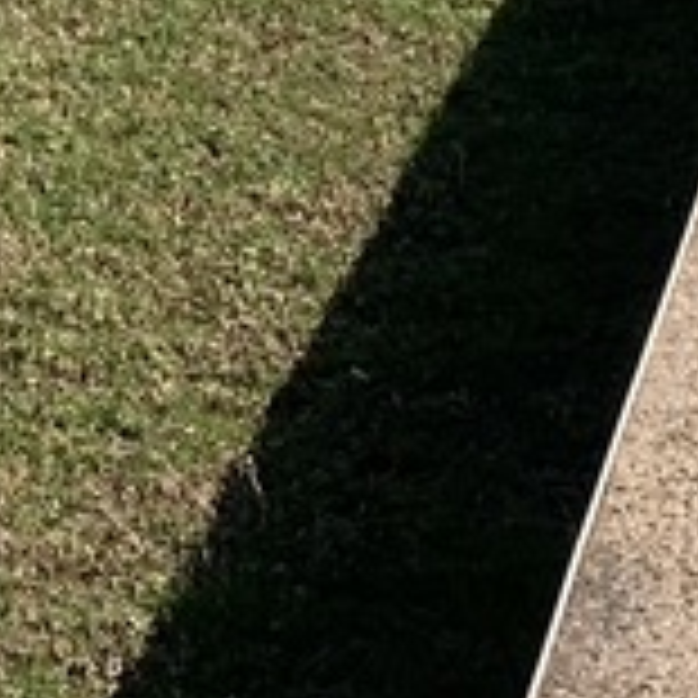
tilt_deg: -1.7
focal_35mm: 190
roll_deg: +2.7
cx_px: -815
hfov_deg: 8.6
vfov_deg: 8.5
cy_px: -869
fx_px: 4334
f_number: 1.8
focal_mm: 4.25
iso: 25
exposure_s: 1/2481
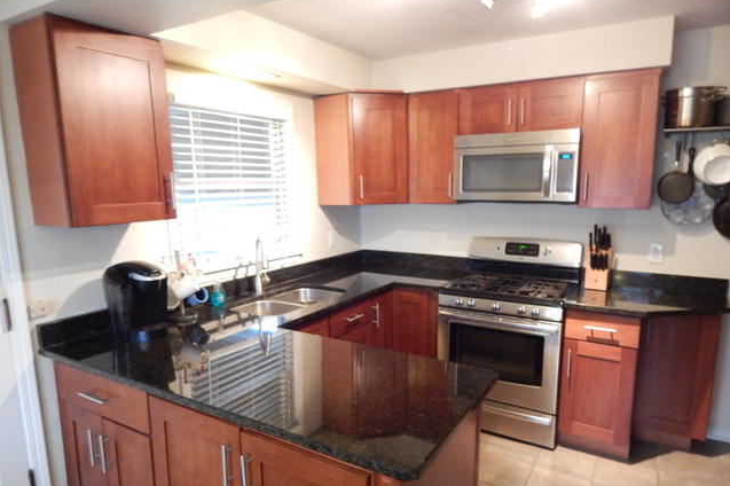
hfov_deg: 76.1
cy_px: 269
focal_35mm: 23
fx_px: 466
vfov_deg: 54.9
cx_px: 366
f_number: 3
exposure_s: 1/8
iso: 450
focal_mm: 4
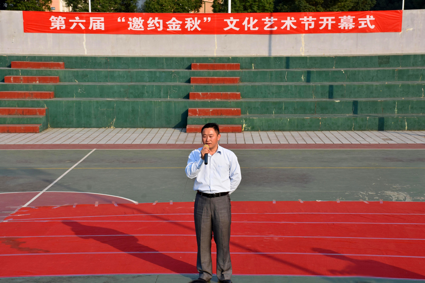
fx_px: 885
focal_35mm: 75
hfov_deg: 27.0
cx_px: 212
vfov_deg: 18.2
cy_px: 142
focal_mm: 50
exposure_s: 1/500
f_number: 9
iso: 320
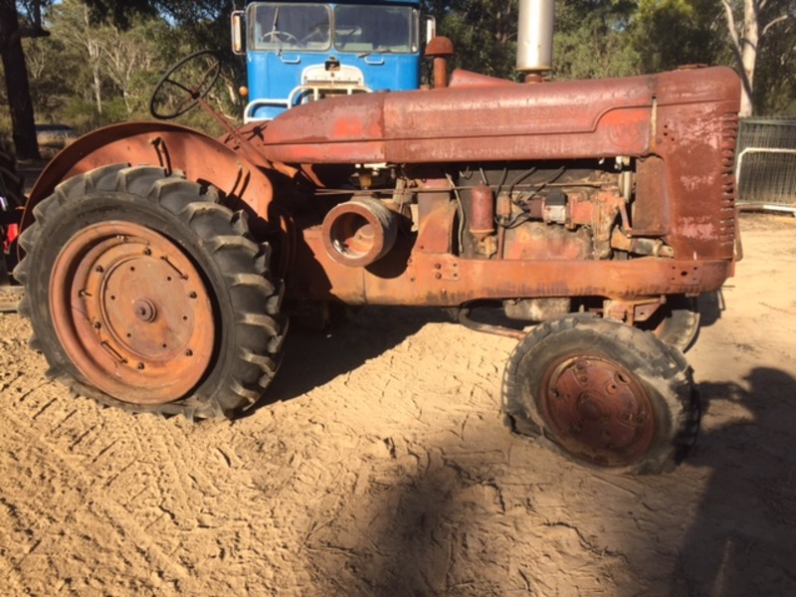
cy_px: 298
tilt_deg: -17.3
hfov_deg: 61.7
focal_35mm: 29
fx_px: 667
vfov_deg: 48.2
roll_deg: -2.9
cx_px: 398
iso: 32
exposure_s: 1/860
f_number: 2.2
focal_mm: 4.15
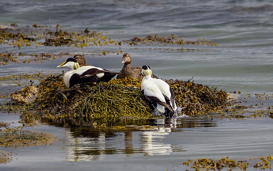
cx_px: 173
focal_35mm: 807
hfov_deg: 2.6
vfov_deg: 1.6
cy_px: 96
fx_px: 6002
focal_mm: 300
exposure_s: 1/1250
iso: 250
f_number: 4
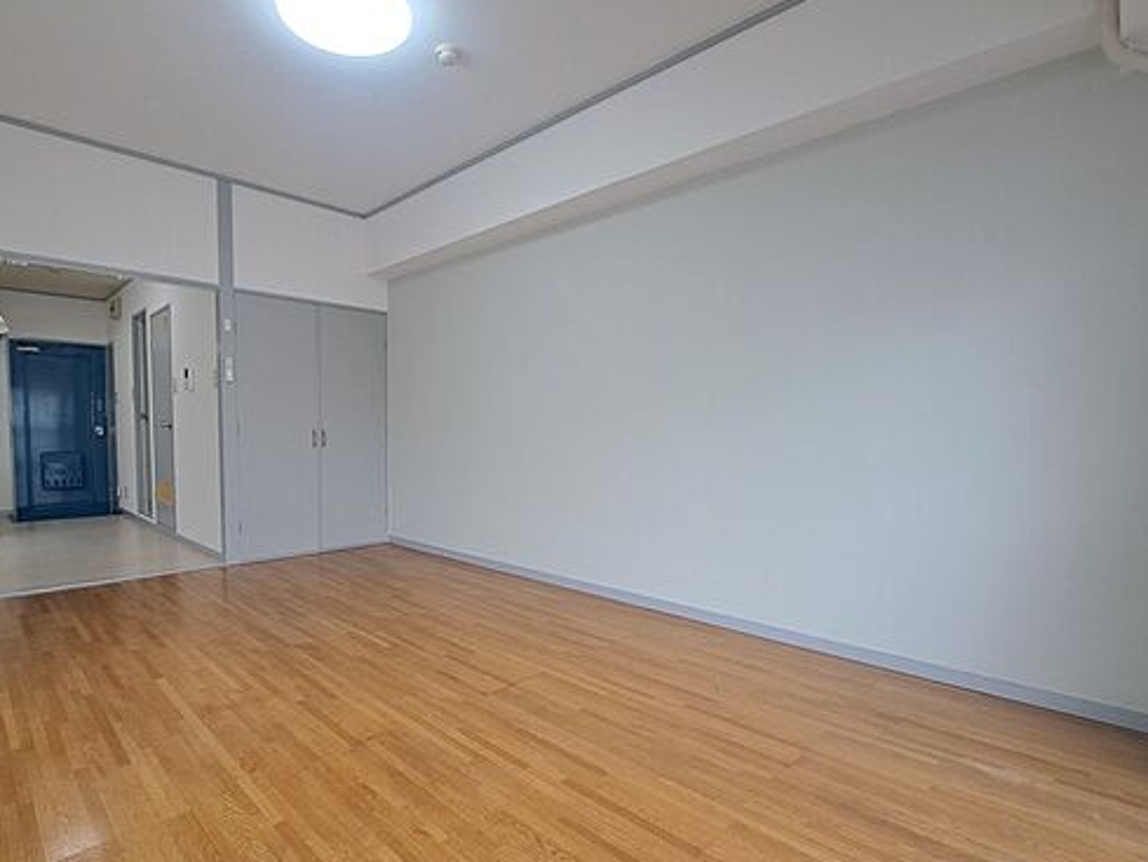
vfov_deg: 74.6
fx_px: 564
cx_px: 519
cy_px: 467
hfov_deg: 90.7
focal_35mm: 17
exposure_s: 1/40
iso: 80
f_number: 2.2
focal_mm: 1.74
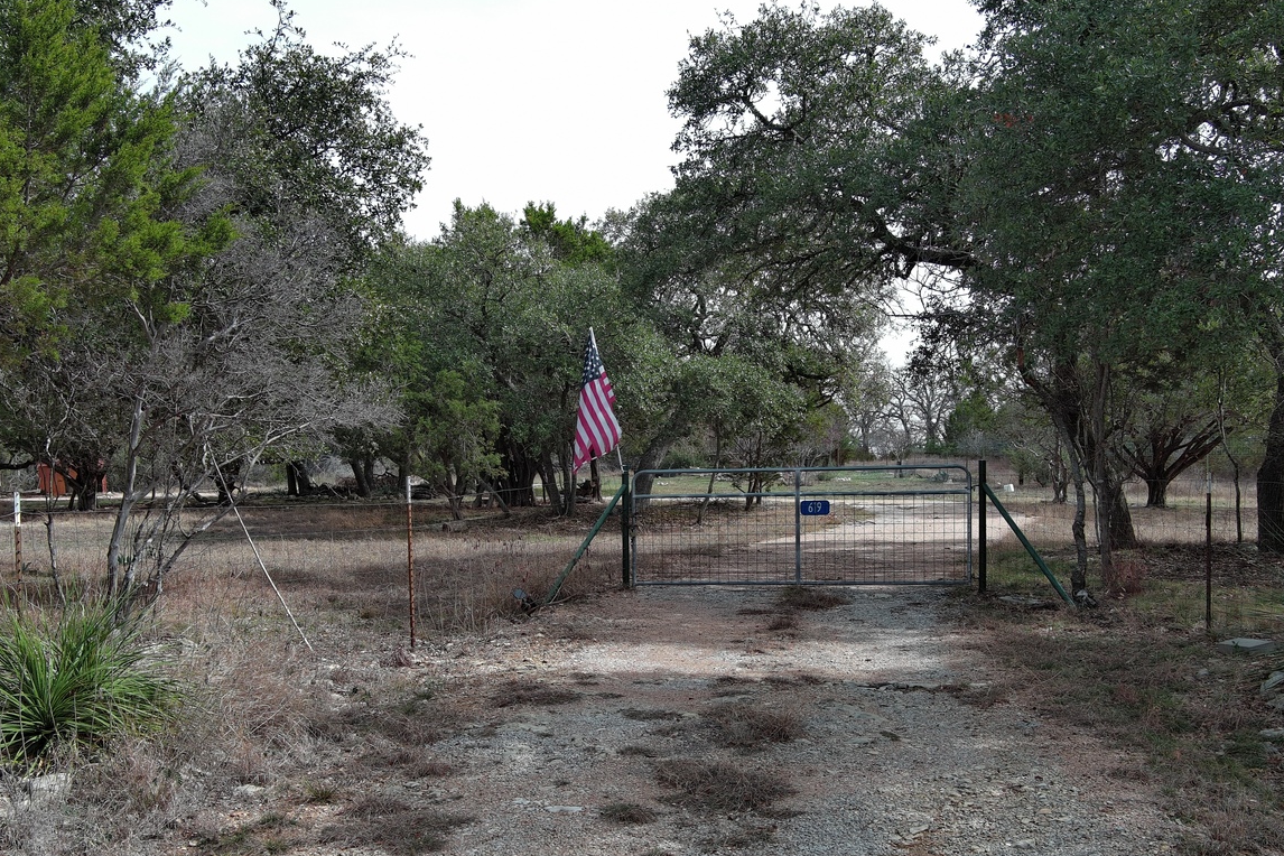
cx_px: 597
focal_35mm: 41
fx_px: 1462
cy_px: 546
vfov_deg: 32.4
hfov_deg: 47.4
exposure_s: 1/985
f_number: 2.8
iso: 100
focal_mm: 10.57
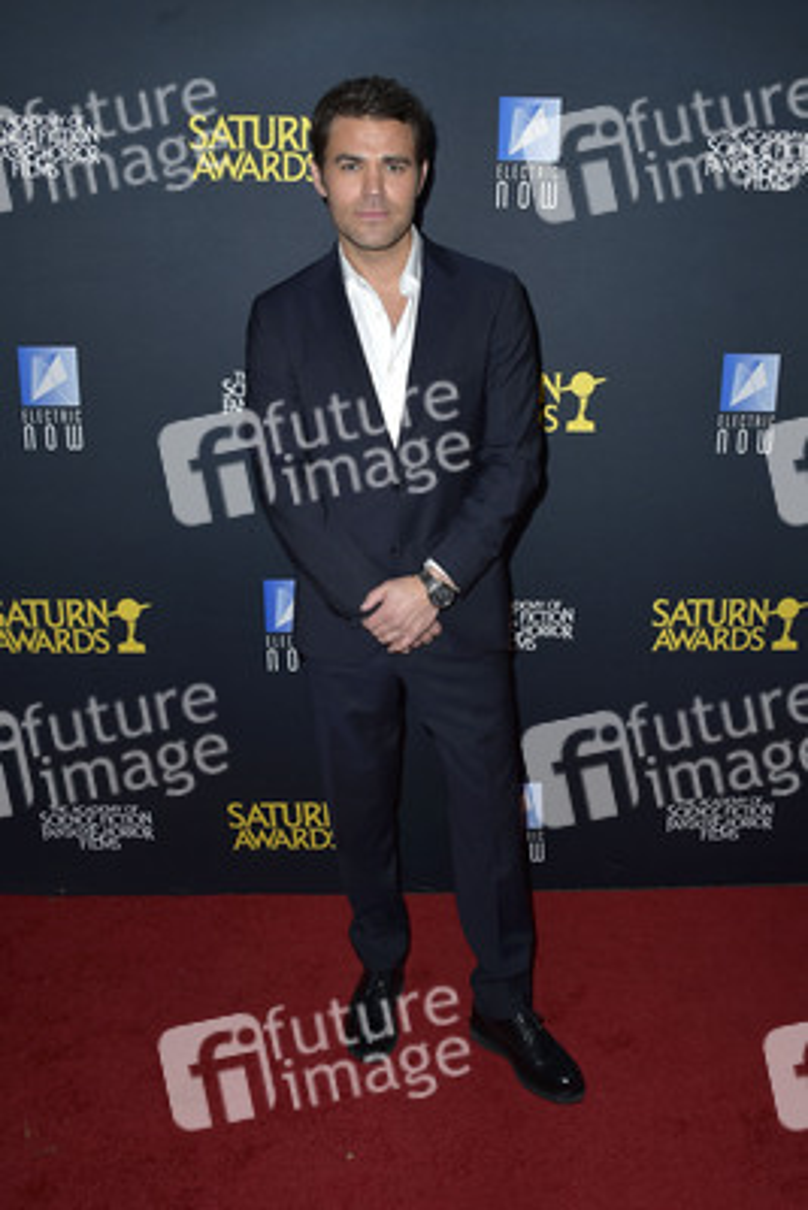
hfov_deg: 41.1
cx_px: 404
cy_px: 605
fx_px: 1076
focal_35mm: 32
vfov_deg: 58.7
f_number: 6.3
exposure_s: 1/250
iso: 250
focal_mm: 32
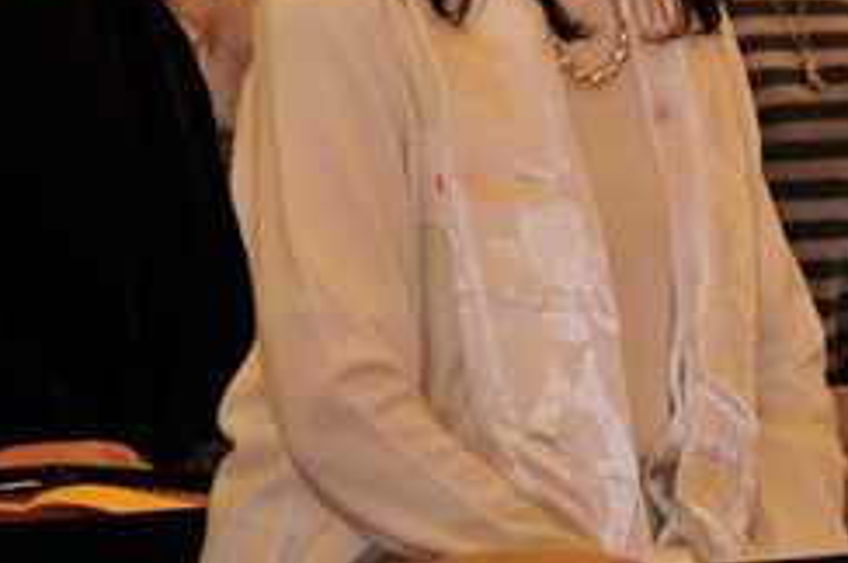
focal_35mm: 531
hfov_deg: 3.9
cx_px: 1043
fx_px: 12499
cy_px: 23
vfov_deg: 2.6
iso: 200
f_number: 5.6
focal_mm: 135
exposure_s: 1/60
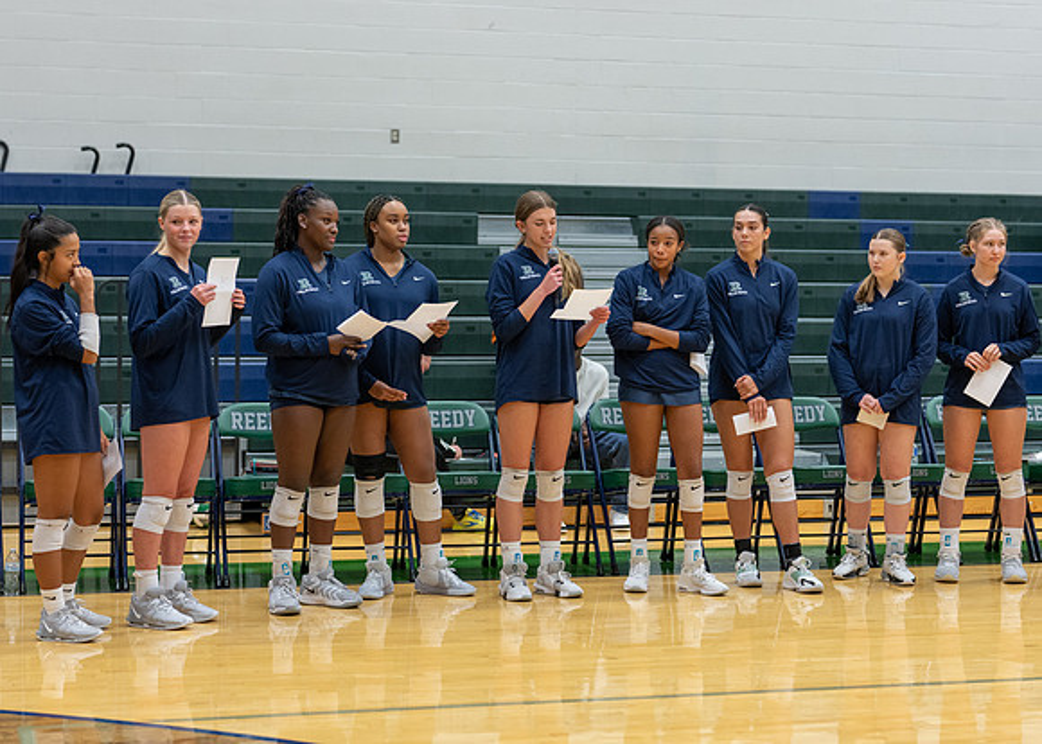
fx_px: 2226
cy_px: 372
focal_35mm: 75
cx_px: 547
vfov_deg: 19.0
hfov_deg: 26.3
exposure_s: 1/320
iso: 800
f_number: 1.8
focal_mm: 50
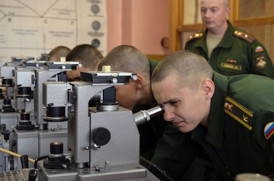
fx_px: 433
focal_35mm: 57
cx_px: 137
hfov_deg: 35.1
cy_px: 90
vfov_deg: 23.7
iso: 500
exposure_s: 1/60
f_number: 4
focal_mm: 38
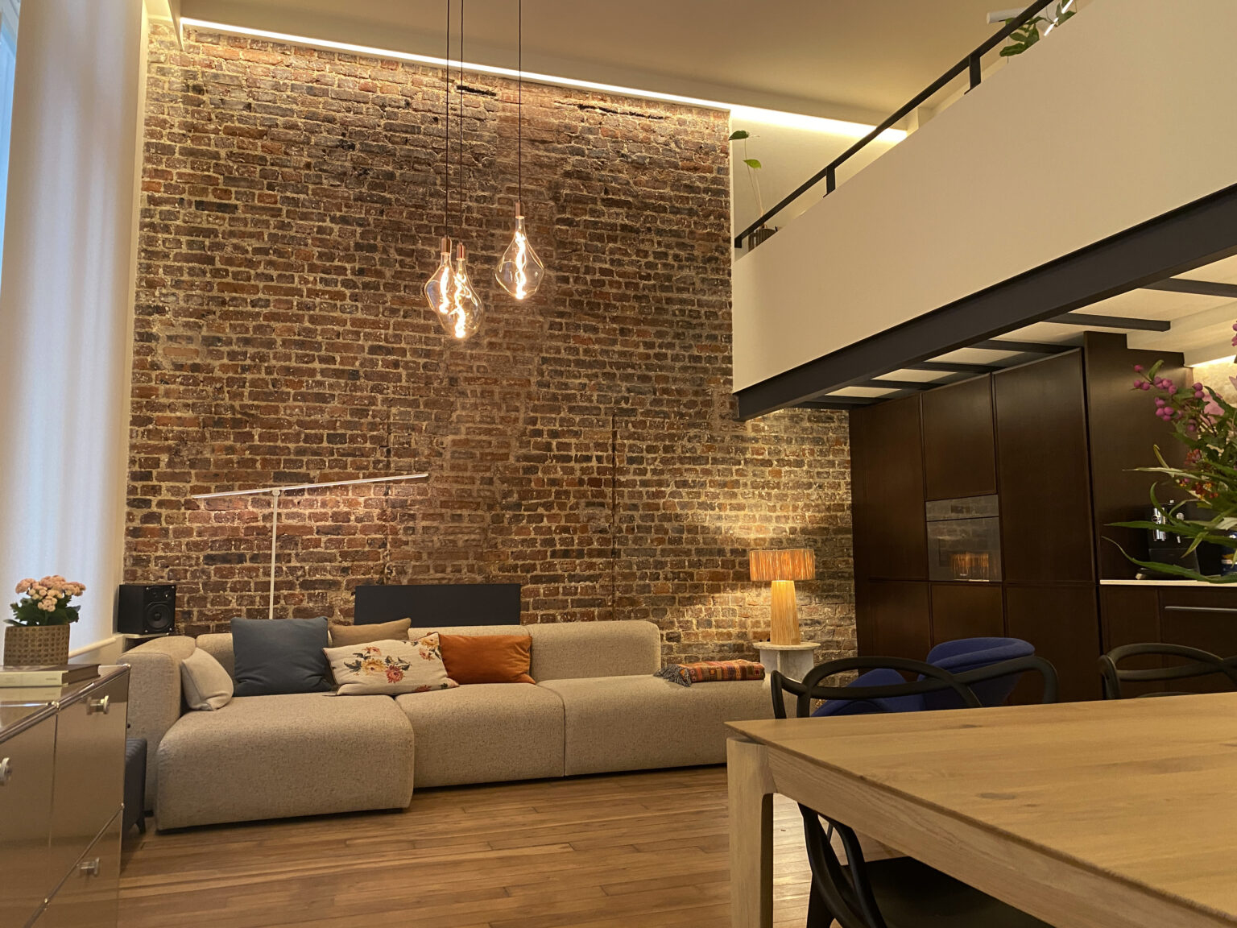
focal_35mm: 26
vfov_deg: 53.1
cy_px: 464
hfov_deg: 67.3
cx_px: 618
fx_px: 929
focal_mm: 4.25
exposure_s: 1/50
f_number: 1.8
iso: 250
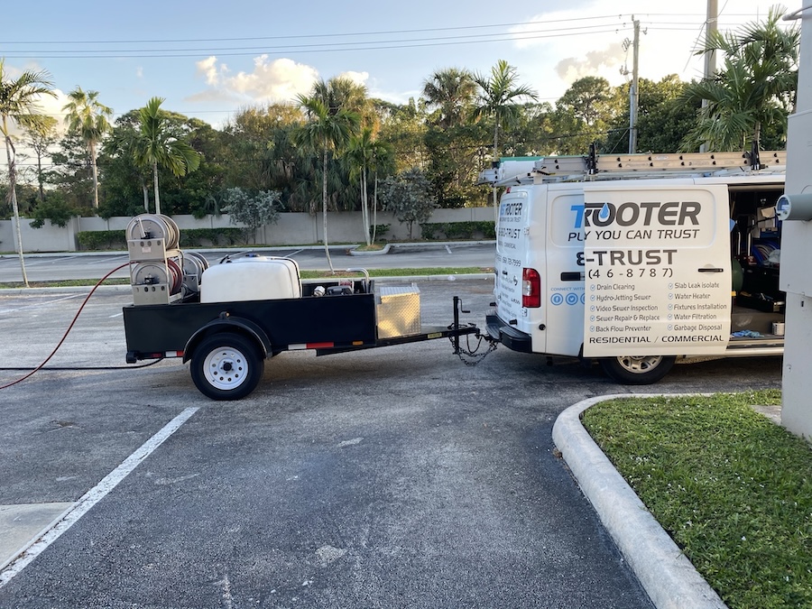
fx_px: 610
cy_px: 304
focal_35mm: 26
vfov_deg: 53.1
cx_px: 406
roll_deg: +1.6
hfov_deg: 67.3
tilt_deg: -7.7
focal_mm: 4.25
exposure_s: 1/162
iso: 32
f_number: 1.8
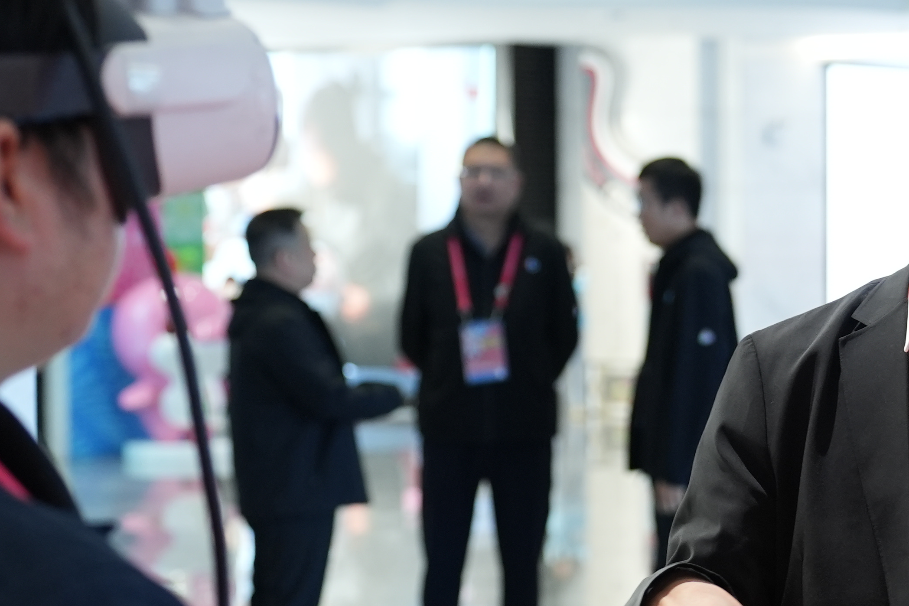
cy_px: 395
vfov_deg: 10.0
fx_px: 3459
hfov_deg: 14.7
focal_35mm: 137
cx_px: 925
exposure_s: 1/100
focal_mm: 41
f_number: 2.8
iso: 800
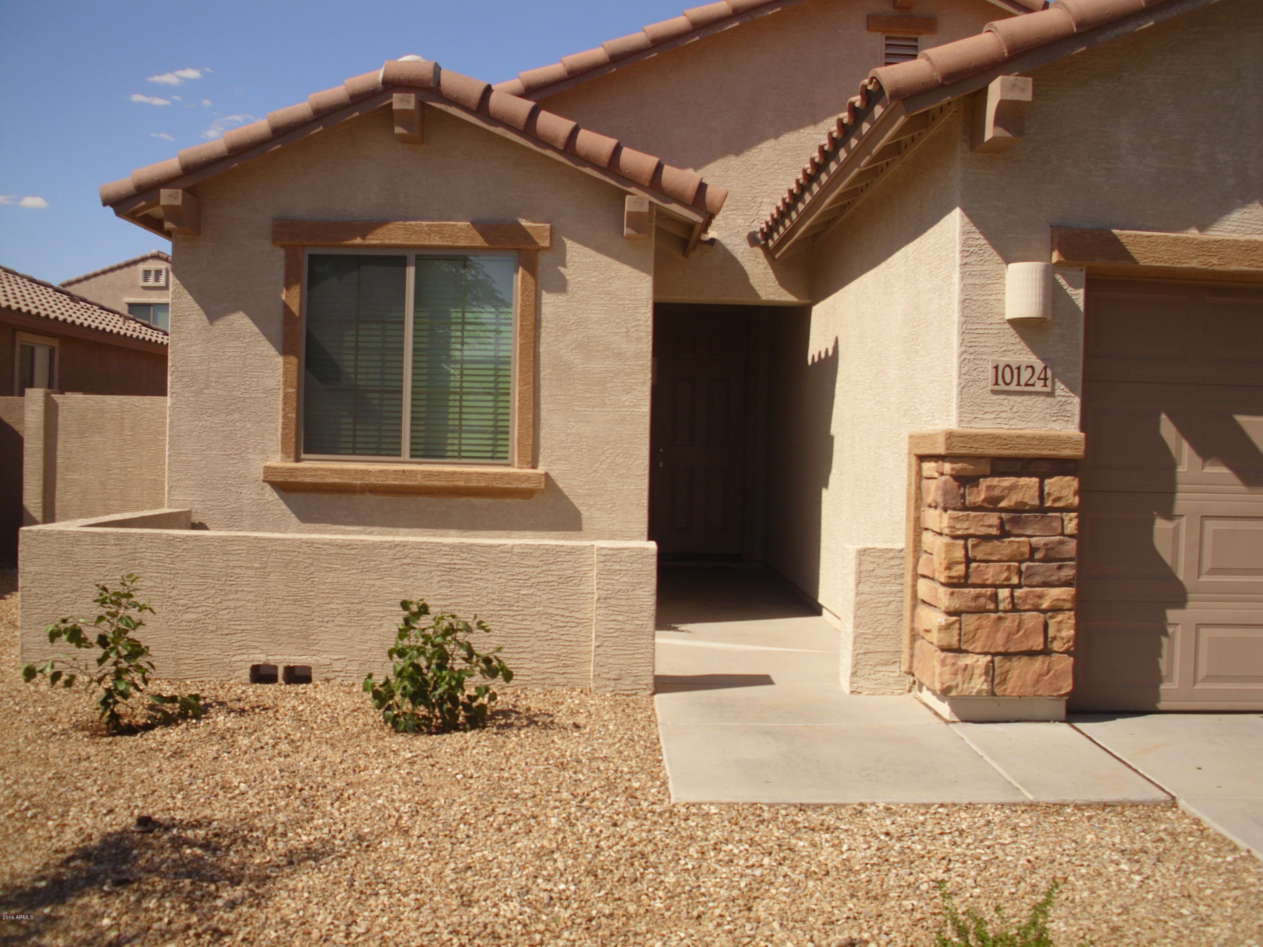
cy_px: 474
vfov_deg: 37.7
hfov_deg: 49.0
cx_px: 632
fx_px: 1386
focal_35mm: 38
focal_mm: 6.3
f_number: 7.3
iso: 50
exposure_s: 1/189
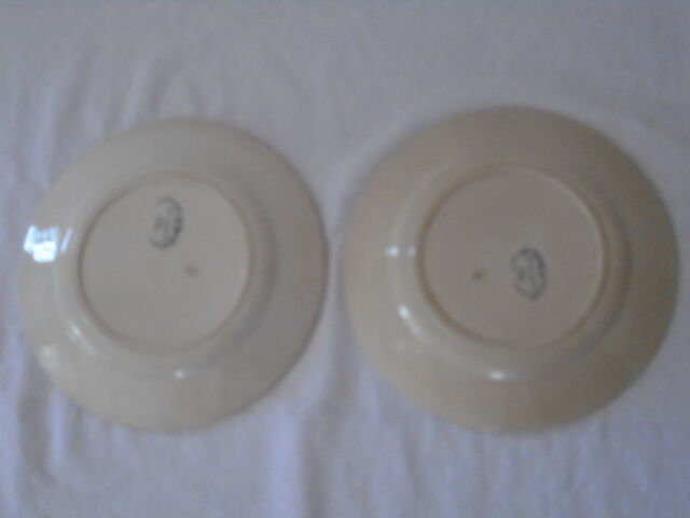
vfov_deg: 29.7
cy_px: 259
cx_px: 345
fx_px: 977
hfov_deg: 38.9
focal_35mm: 49
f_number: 4.5
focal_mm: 8.7
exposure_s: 1/100
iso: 800
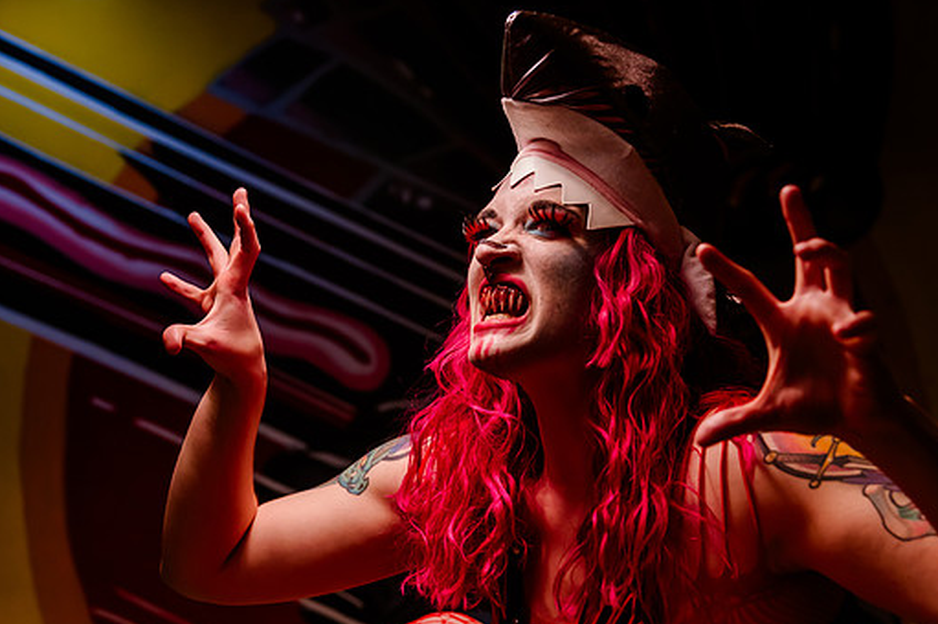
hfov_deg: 34.0
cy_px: 330
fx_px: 1536
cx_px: 455
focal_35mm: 59
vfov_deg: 23.0
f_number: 4
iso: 2000
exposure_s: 1/400
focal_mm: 52
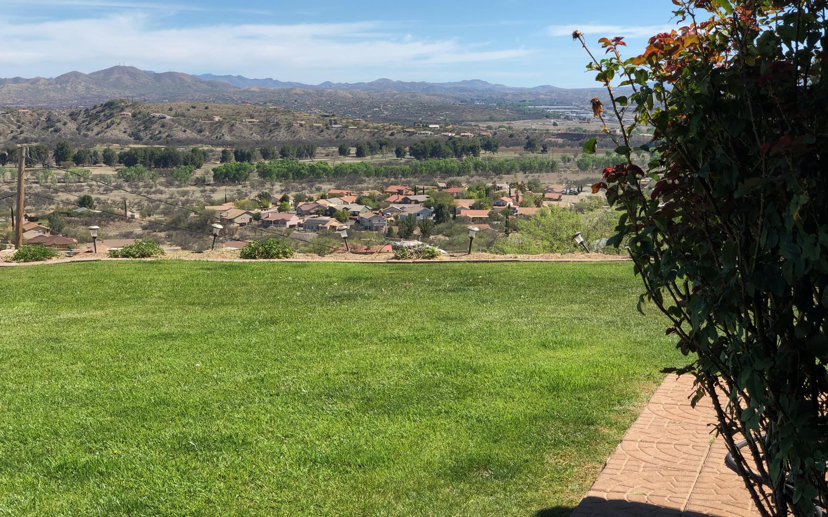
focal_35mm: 56
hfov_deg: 36.3
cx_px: 420
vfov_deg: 23.1
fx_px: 1264
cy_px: 260
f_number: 2.4
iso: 16
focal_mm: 6
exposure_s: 1/592
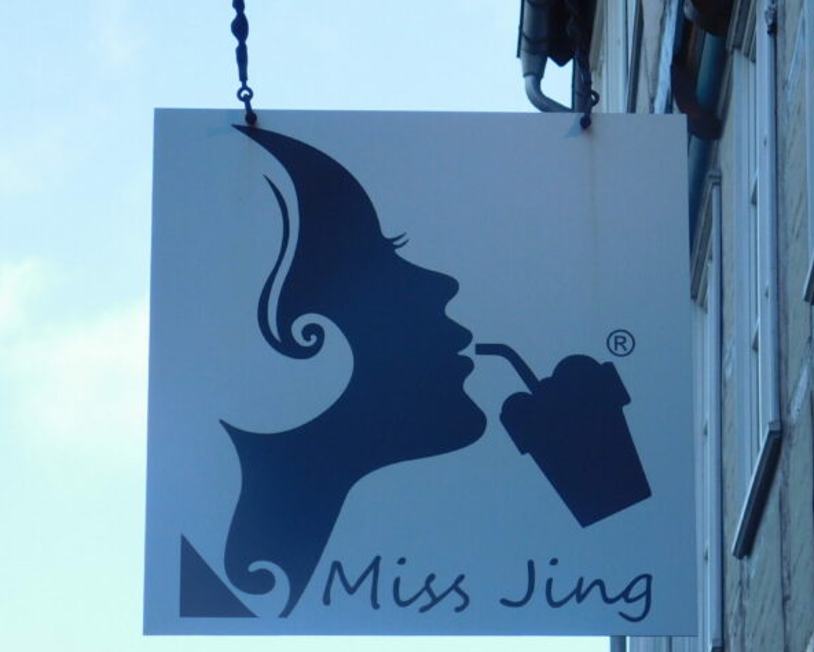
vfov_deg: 16.0
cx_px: 437
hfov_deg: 20.0
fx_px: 2314
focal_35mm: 96
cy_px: 325
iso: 125
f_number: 4.5
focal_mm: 16.1
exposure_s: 1/200
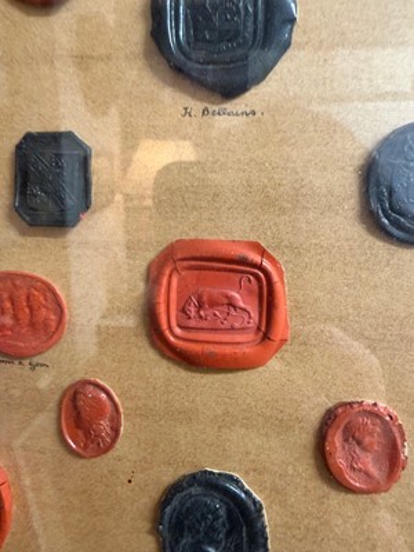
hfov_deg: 53.1
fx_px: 415
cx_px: 207
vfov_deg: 67.3
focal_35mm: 26
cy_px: 276
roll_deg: +0.2
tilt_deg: +2.1
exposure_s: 1/50
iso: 500
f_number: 2.2
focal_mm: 2.22
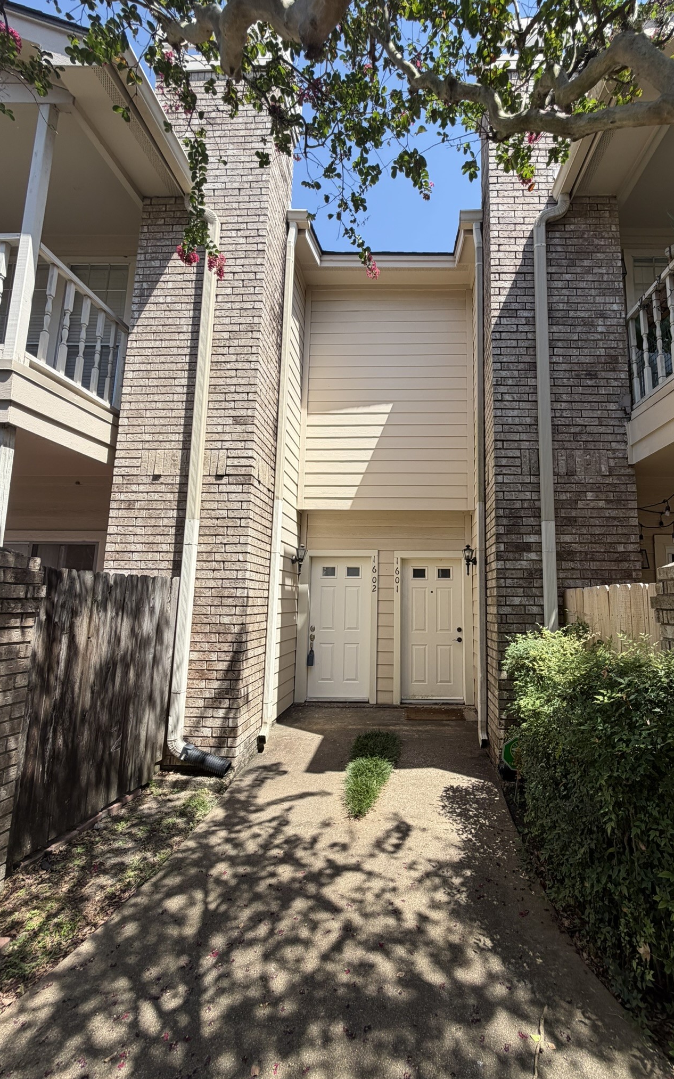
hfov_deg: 74.0
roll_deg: -0.6
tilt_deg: +7.8
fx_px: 441
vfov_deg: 101.5
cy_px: 545
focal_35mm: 15
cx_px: 402
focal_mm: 2.22
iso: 40
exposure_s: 1/672
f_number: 2.2
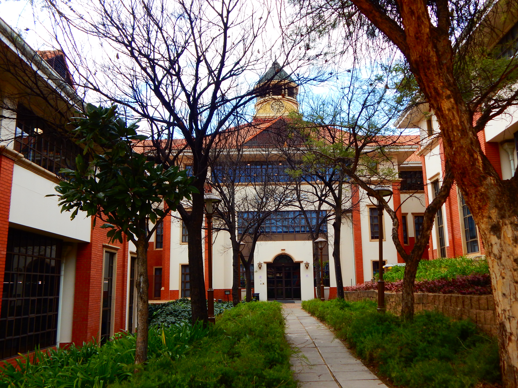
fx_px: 464
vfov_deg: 45.4
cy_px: 194
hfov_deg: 58.4
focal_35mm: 31
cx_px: 259
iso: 125
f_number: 3.2
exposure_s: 1/200
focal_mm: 5.6
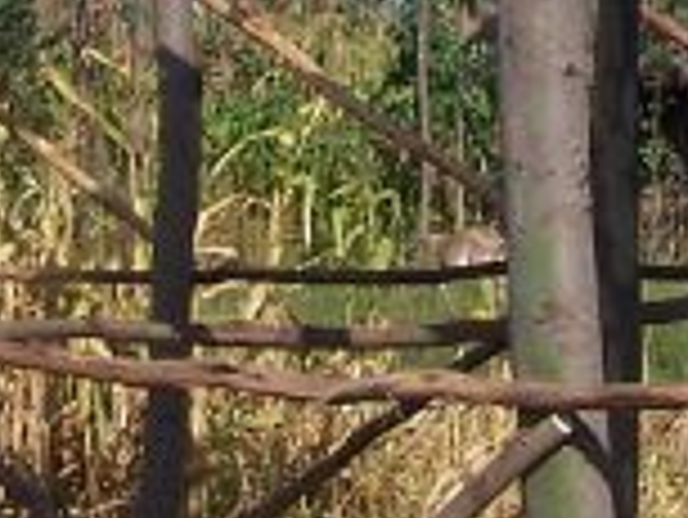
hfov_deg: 11.1
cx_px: 418
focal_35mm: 178
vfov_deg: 8.0
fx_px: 3541
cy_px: -527
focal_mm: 5.6
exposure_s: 1/500
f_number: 5.6
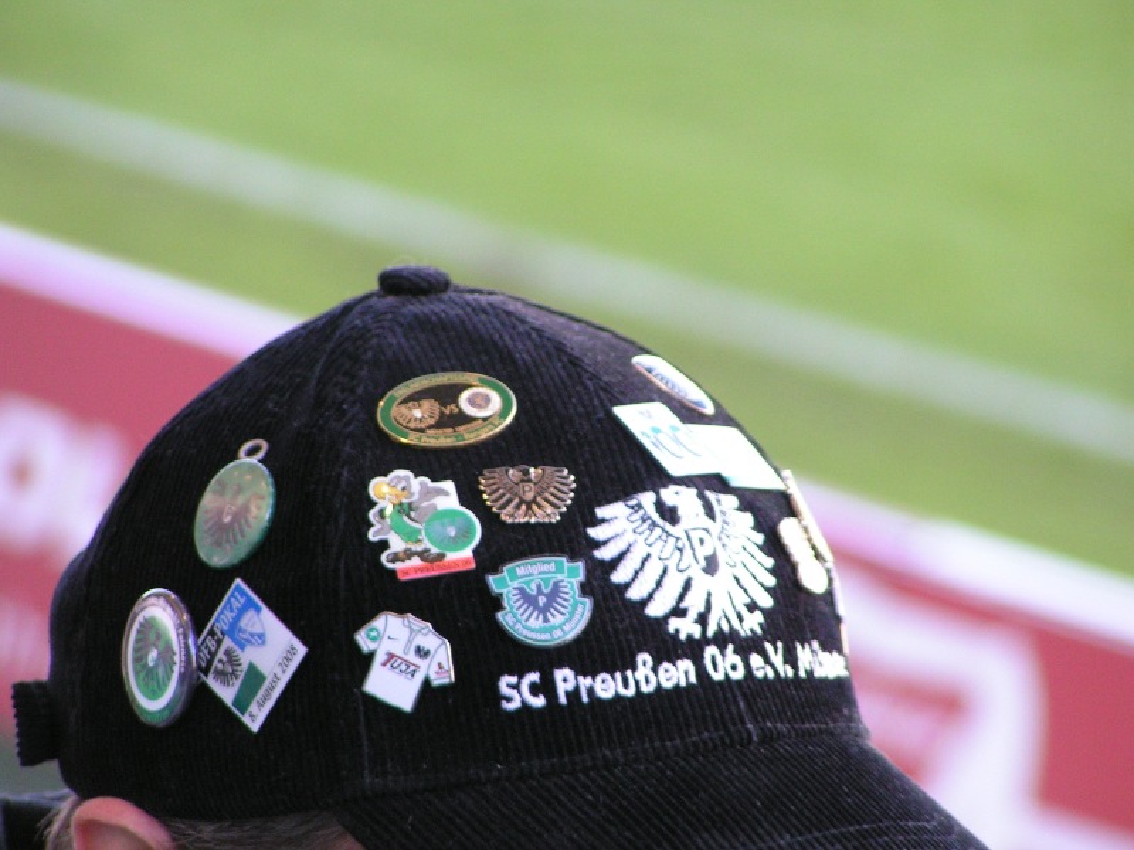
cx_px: 567
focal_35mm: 311
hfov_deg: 6.4
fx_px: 10188
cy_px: 425
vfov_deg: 4.8
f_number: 3.5
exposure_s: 1/160
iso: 200
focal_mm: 47.6
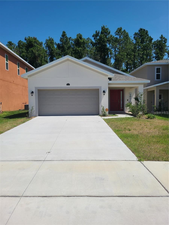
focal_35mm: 26
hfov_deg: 53.1
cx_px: 84
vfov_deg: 67.3
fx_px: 169
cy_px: 112
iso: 40
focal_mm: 5.4
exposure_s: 1/3511
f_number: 1.8
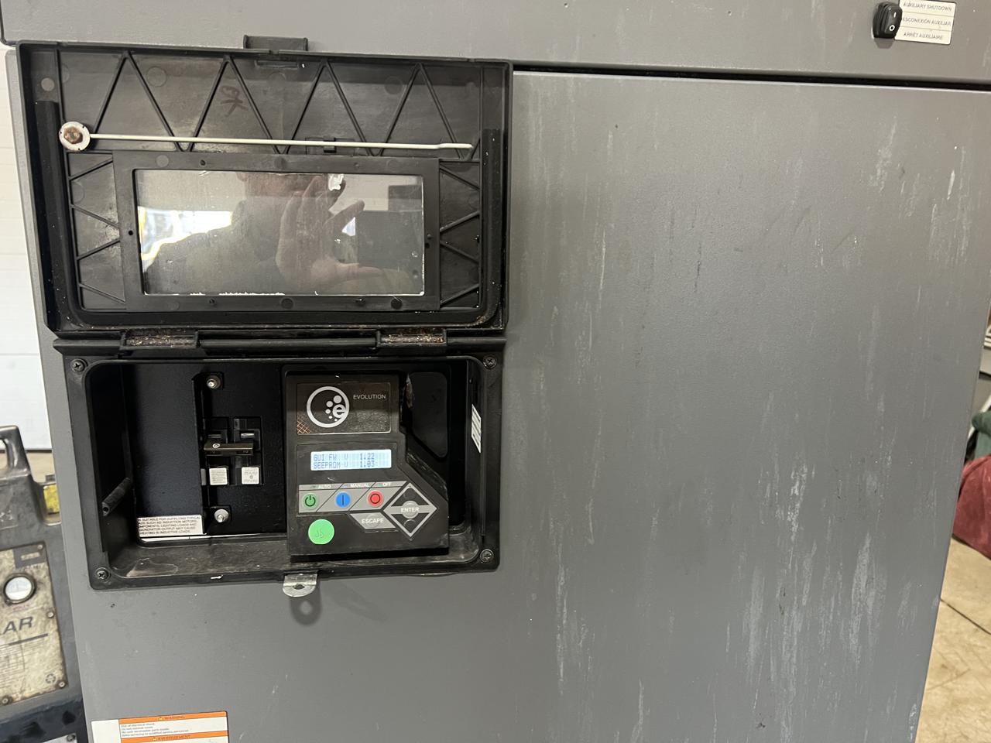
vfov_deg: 53.1
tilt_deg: -13.8
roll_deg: -1.5
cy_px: 372
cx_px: 496
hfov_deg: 67.3
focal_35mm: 26
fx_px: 744
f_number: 1.5
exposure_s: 1/60
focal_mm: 5.7
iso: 320
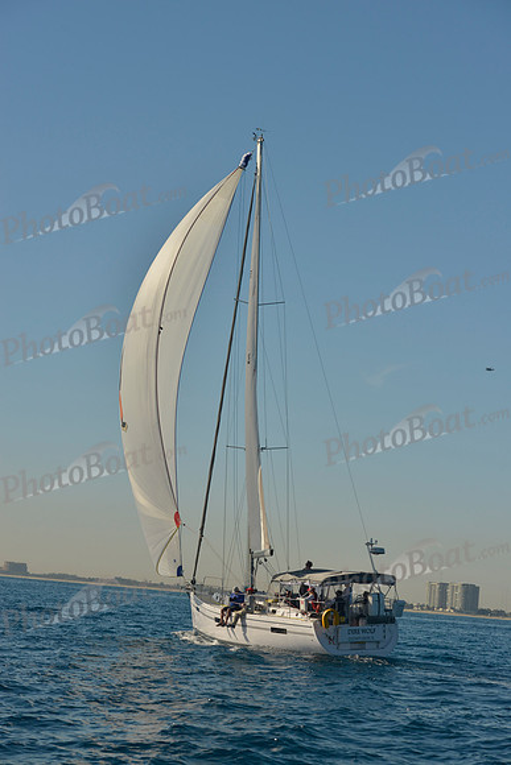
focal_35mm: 70
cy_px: 382
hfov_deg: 19.5
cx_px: 256
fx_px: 1489
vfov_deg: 28.8
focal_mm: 70
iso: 200
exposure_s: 1/800
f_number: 8
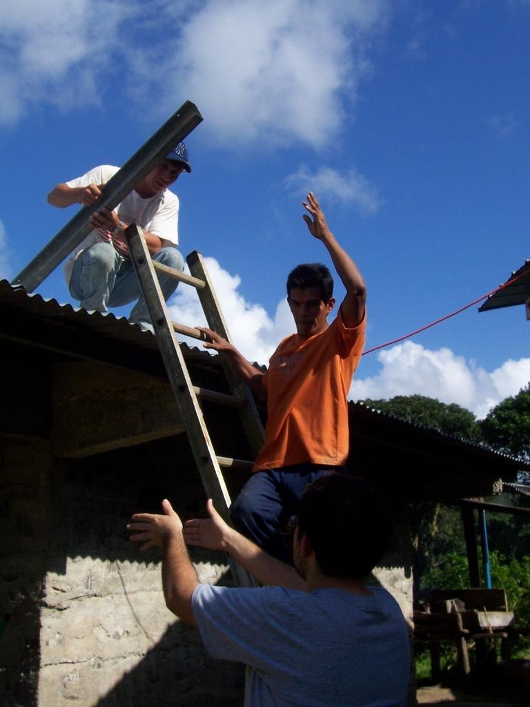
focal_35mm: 42
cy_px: 354
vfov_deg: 44.8
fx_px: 857
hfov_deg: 34.3
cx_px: 265
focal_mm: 7
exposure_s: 1/500
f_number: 5.6
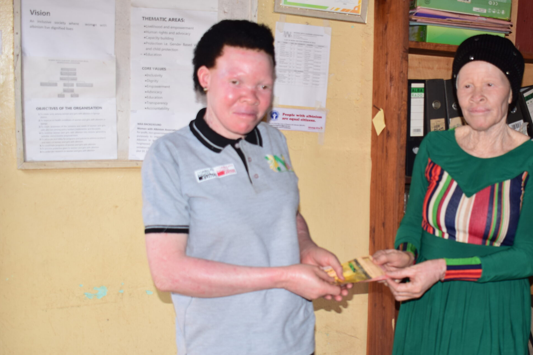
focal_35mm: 56
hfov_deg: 35.3
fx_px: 829
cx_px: 353
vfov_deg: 24.2
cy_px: 196
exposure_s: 1/60
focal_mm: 28
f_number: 4.2
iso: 100
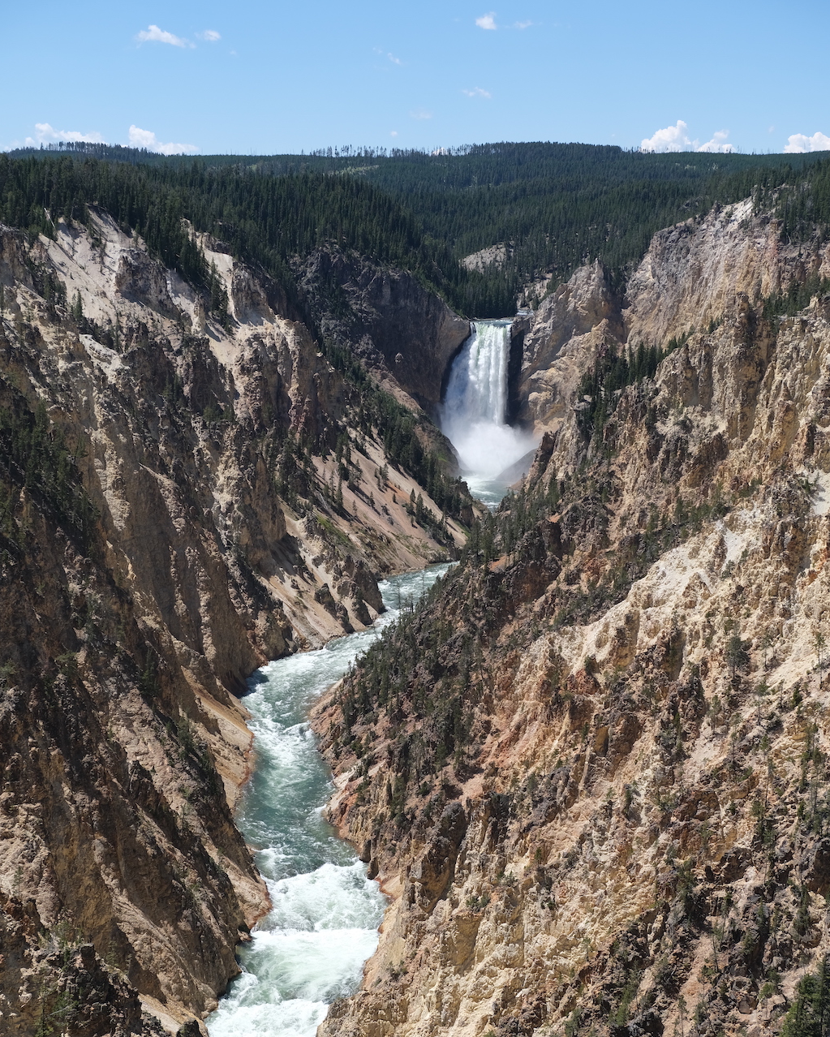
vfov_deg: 29.9
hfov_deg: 24.2
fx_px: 1934
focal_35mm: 63
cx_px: 418
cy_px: 622
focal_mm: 36.6
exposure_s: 1/600
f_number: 5.6
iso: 160
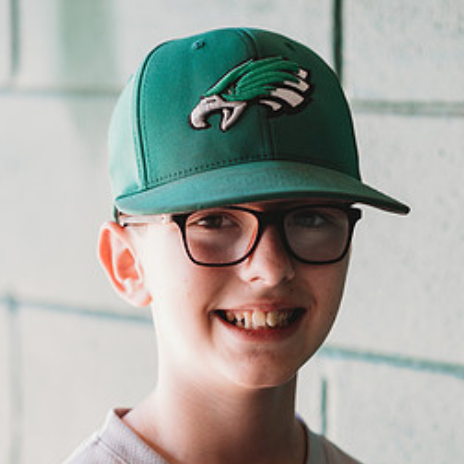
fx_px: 1956
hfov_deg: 13.5
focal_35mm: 129
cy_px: 412
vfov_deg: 13.4
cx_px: 263
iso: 200
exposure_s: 1/125
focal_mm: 85
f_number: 2.8
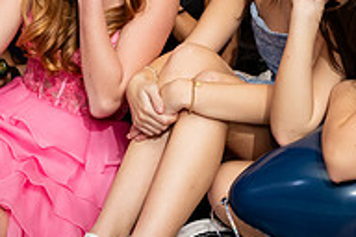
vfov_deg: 11.4
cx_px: 111
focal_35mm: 118
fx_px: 1167
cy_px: -31
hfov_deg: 17.3
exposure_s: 1/160
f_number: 3.2
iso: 1600
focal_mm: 38
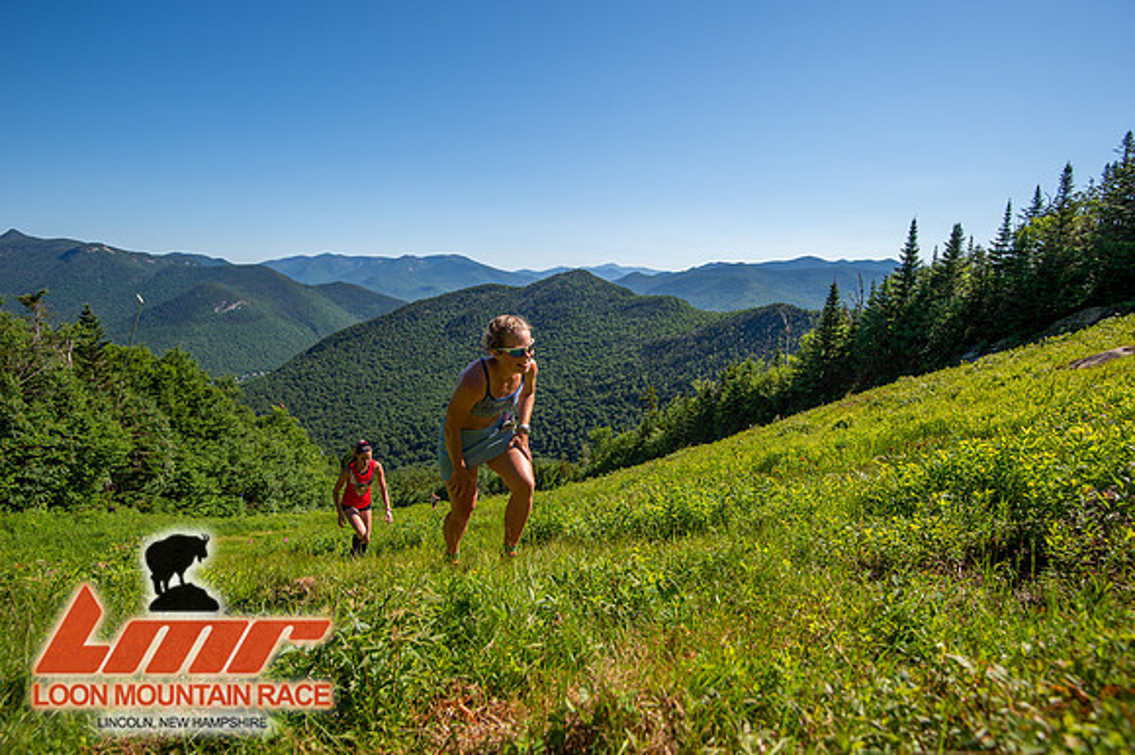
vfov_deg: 67.3
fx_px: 567
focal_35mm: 18
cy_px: 378
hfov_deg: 90.0
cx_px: 568
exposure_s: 1/640
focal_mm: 18
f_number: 5
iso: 100
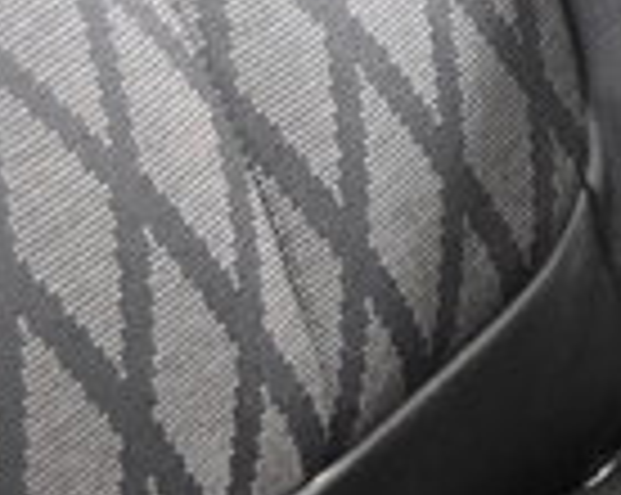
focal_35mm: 261
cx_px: 1202
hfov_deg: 7.2
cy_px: -731
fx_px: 4790
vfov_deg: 5.7
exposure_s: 1/30
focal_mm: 20
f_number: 2.8
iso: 4500
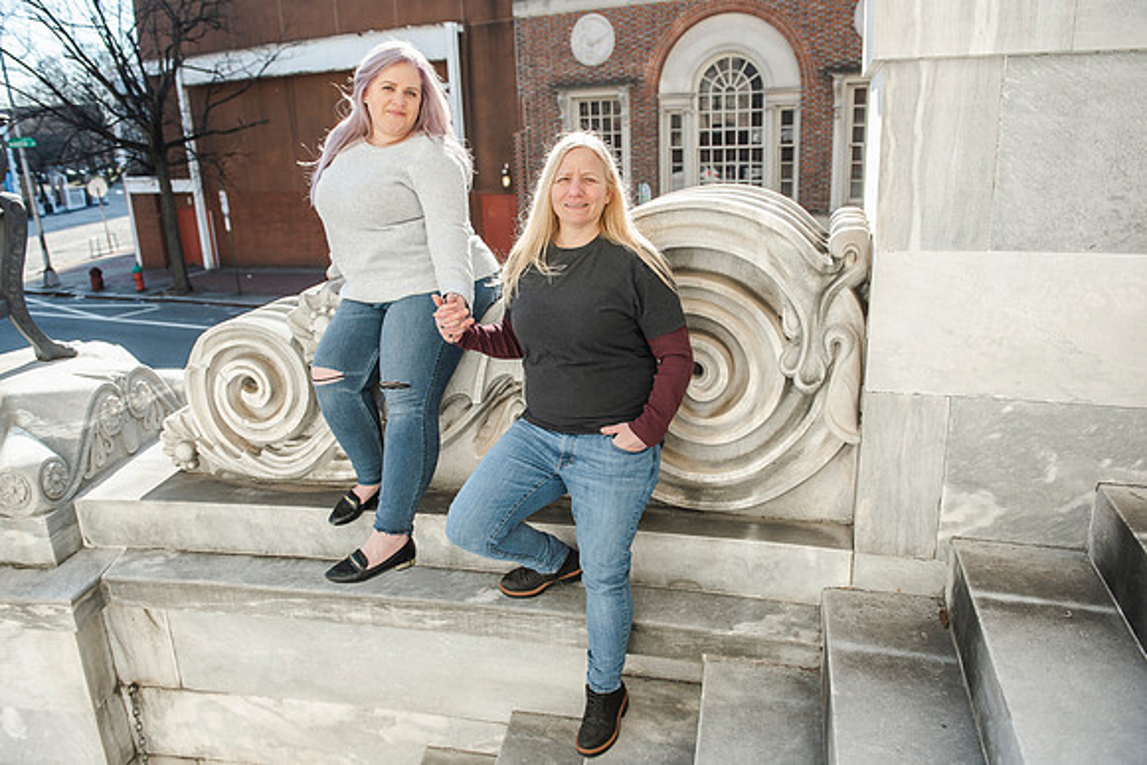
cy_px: 373
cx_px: 573
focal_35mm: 27
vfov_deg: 48.1
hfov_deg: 67.5
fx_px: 858
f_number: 4
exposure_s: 1/1600
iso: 400
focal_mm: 26
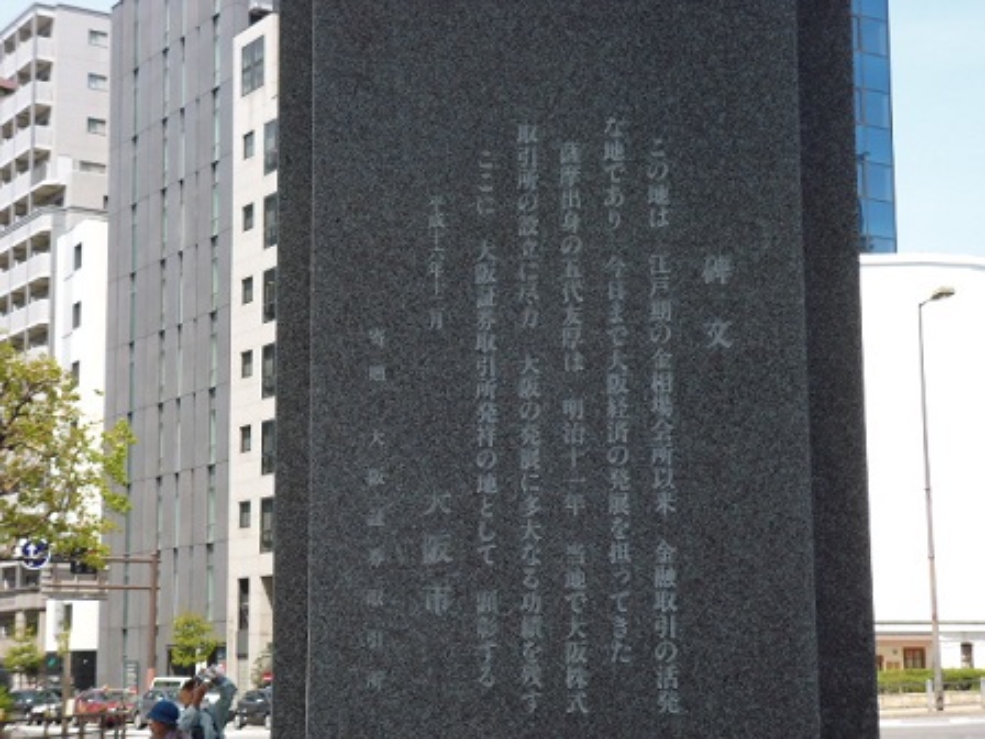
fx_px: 1963
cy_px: 370
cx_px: 492
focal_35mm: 69
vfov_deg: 21.3
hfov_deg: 28.2
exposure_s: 1/250
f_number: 4.9
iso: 100
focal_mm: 12.3
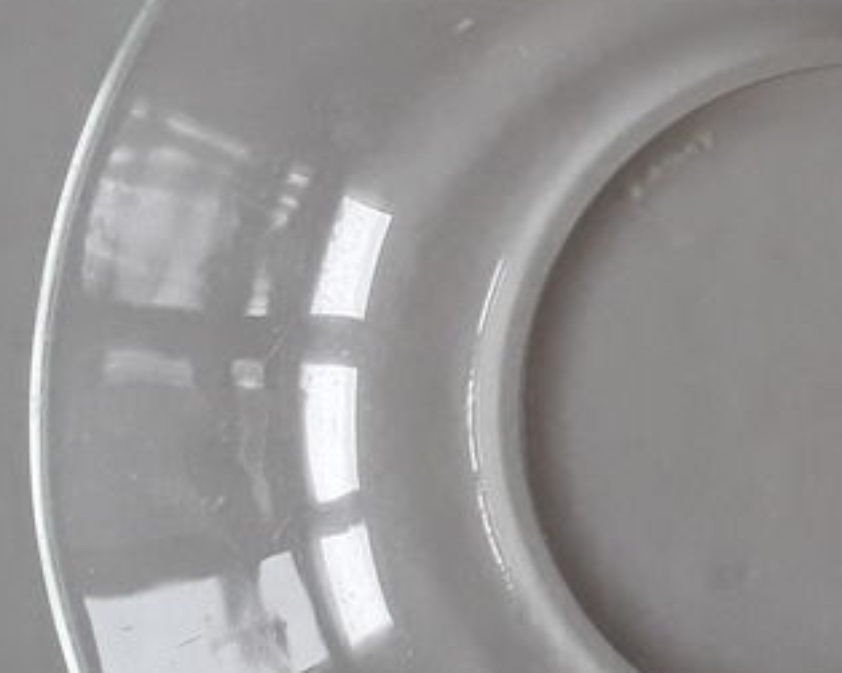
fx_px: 2093
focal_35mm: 84
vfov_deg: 18.3
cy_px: 365
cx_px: 984
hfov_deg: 21.3
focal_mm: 2.91
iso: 64
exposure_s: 1/50
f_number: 1.9
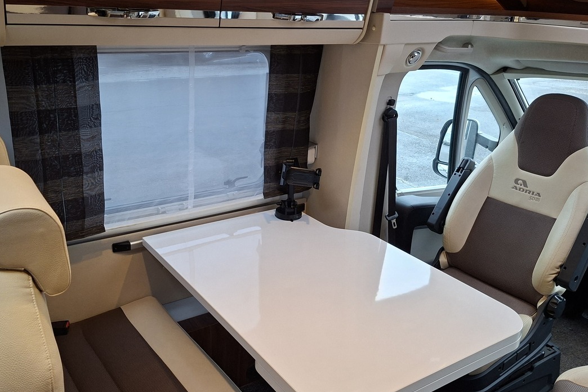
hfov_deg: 57.2
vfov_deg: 39.9
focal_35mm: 33
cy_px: 180
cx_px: 288
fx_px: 539
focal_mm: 5.54
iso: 125
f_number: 1.8
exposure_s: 1/100
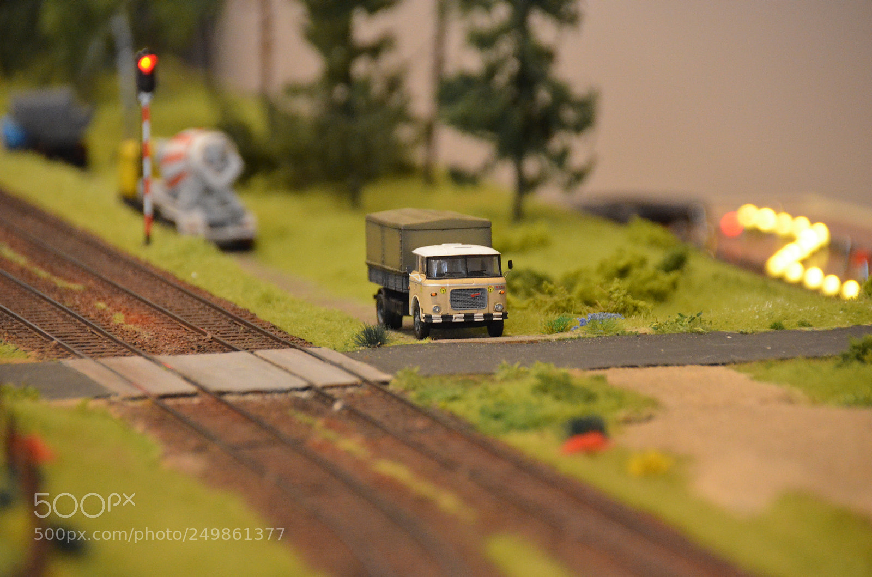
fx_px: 7250
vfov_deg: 4.6
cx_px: 436
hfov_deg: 6.9
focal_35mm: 300
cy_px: 288
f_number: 6.3
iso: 3200
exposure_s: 1/125
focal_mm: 200
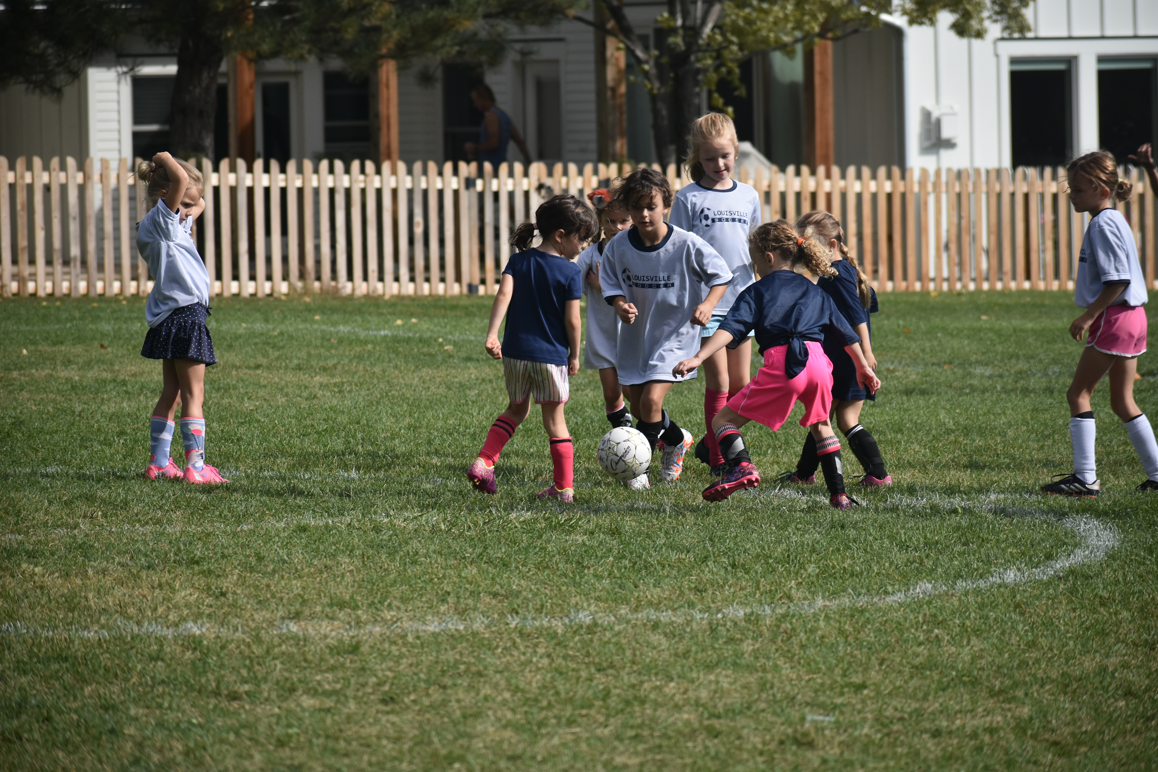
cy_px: 386
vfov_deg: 6.8
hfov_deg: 10.2
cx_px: 579
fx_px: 6513
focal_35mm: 202
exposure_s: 1/1250
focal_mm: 135
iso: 400
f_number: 4.8
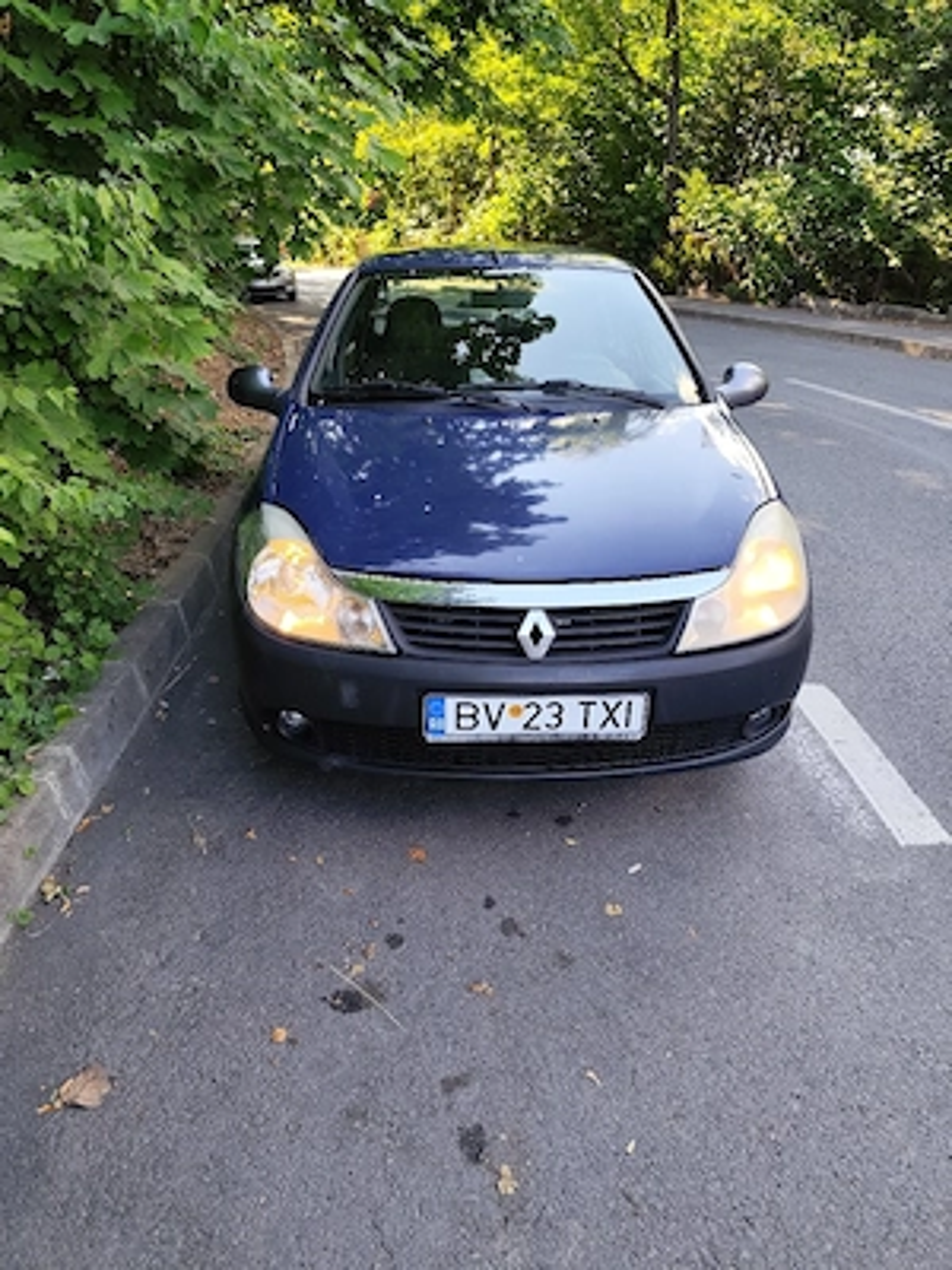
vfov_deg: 73.9
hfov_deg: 58.9
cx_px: 476
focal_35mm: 23
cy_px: 635
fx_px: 843
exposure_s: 1/100
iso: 50
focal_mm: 6.14
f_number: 1.65
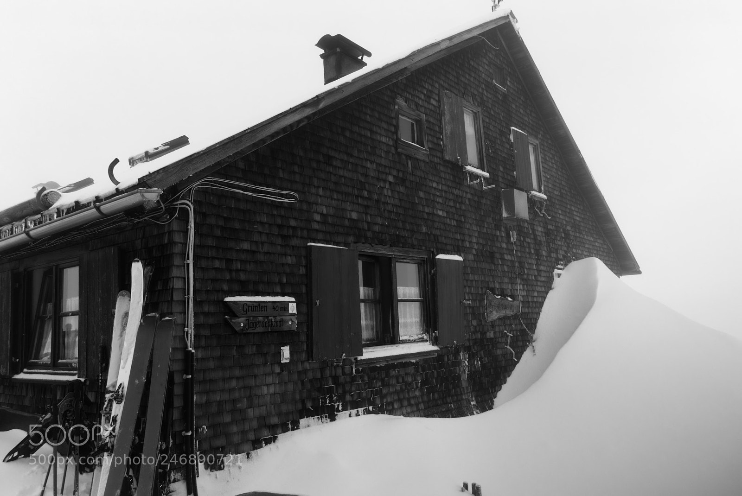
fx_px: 557
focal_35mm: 27
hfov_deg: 67.3
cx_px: 371
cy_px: 248
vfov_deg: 48.0
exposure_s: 1/1000
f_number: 5.6
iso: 200
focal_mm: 18
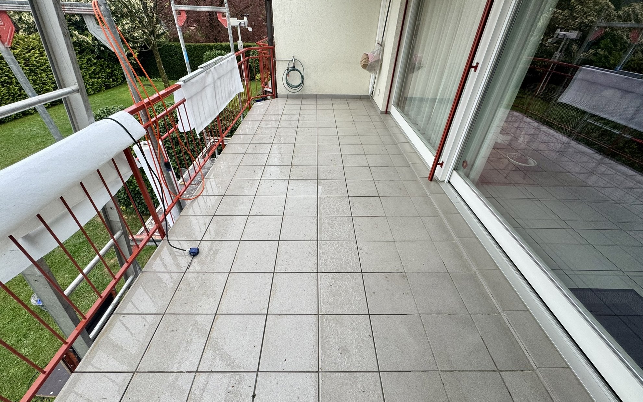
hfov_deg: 101.5
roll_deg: -2.1
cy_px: 199
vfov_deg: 74.8
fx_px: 263
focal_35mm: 15
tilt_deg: -36.6
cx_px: 319
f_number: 2.2
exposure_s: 1/99
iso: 100
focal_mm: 2.22
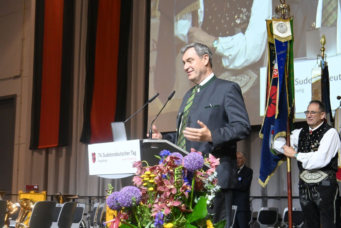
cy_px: 114
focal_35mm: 75
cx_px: 170
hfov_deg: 27.0
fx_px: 711
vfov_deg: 18.2
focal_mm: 50
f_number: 6.3
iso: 3200
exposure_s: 1/100
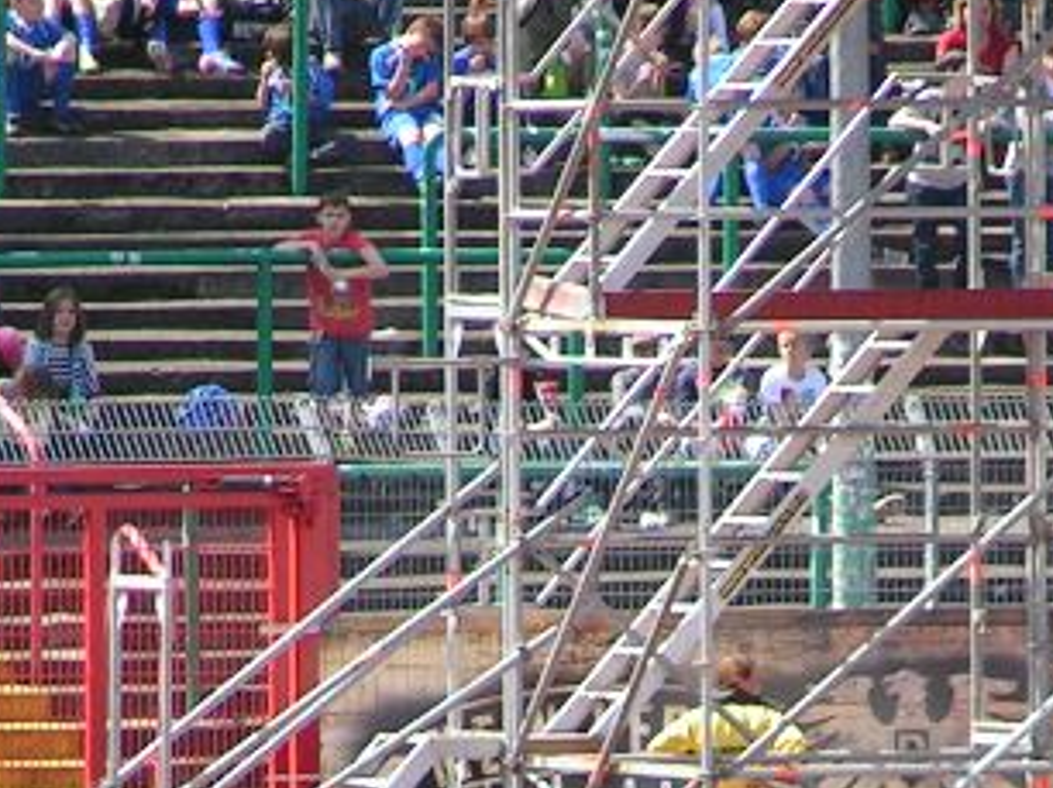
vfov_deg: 1.5
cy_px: 977
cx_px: 664
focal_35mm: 994
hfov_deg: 2.0
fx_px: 30213
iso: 50
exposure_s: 1/400
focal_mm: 58
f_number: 3.5
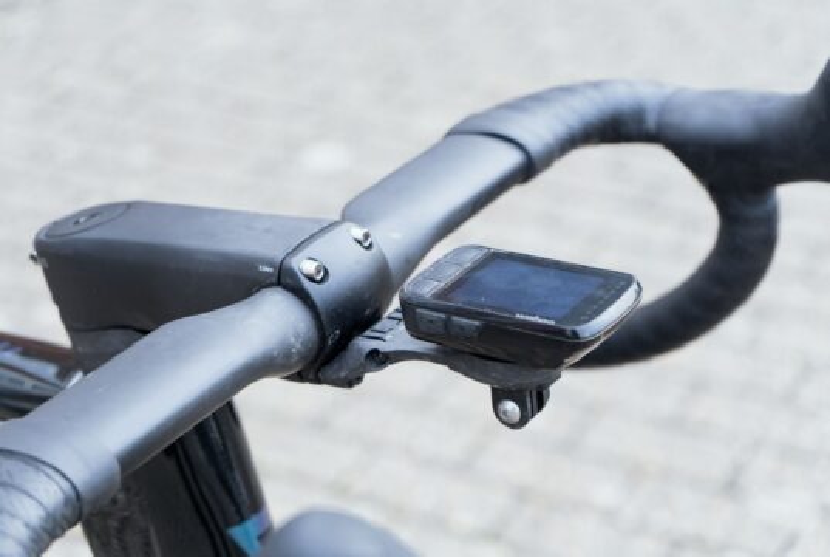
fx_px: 1617
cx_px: 415
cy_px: 278
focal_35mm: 70
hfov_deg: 28.8
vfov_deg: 19.5
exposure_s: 1/80
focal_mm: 70
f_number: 5.6
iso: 320
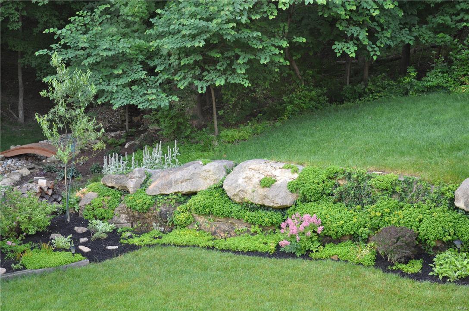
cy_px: 156
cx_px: 234
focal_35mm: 51
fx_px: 663
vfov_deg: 26.4
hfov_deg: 38.9
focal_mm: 34
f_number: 4.2
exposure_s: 1/80
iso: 400
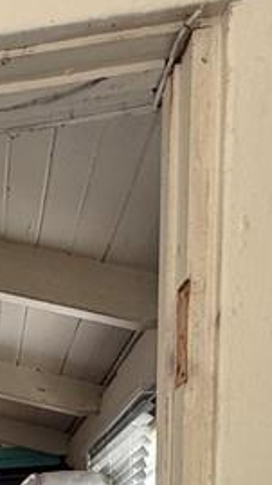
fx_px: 745
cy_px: 647
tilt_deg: -5.3
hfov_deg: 17.8
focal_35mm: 58
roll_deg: +2.5
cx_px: -171
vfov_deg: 28.7
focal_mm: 2.22
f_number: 2.2
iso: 160
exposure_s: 1/121
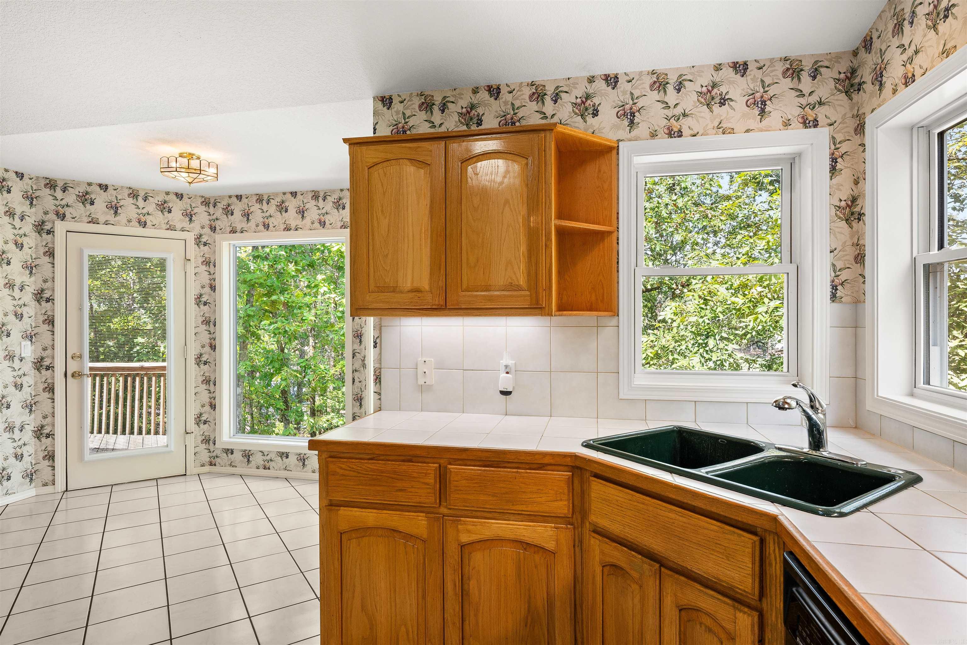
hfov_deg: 86.9
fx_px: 510
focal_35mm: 19
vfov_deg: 64.6
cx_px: 484
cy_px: 322
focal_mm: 19
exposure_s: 1/20
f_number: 8
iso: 450
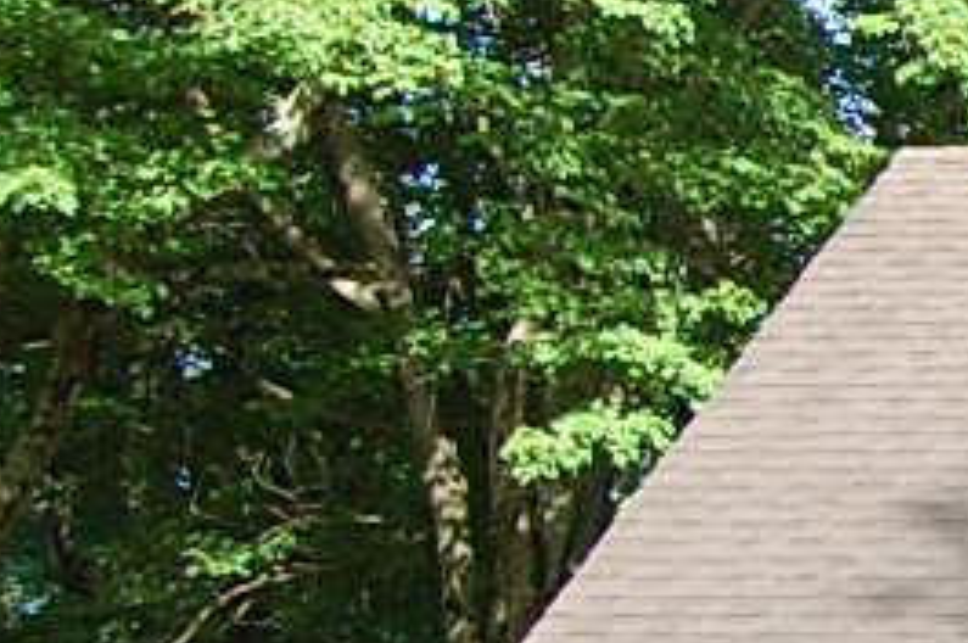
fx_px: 4346
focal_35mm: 162
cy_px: 559
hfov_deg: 10.3
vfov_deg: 8.4
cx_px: 2630
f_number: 6.3
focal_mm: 19
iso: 200
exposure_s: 1/160
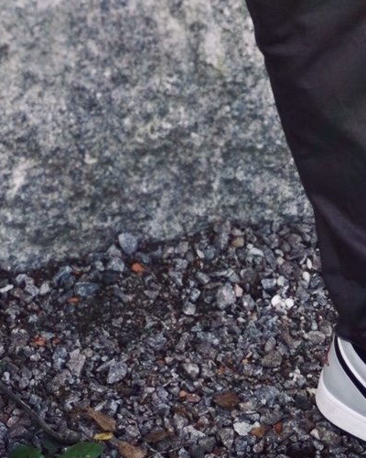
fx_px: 2635
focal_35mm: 194
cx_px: 153
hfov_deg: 7.9
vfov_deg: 9.2
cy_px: -518
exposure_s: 1/160
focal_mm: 27
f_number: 4.5
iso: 100
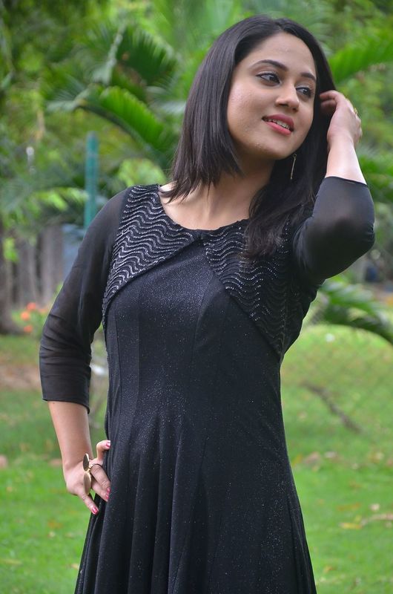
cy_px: 297
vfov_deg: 14.9
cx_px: 196
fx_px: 2269
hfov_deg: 9.9
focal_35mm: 138
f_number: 5.6
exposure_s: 1/125
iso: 800
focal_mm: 92
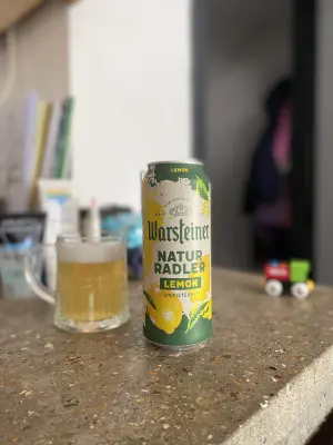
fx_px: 333
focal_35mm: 26
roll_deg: -0.1
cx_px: 166
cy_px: 222
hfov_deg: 53.1
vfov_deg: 67.3
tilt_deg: -2.7
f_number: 1.8
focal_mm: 4.25
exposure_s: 1/60
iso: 160
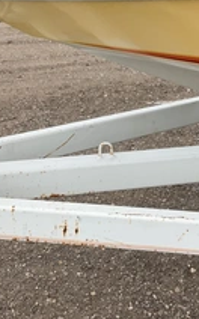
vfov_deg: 35.1
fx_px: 505
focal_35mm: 58
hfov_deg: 22.1
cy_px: 143
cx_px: 146
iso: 25
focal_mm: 3
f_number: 1.8
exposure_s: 1/739
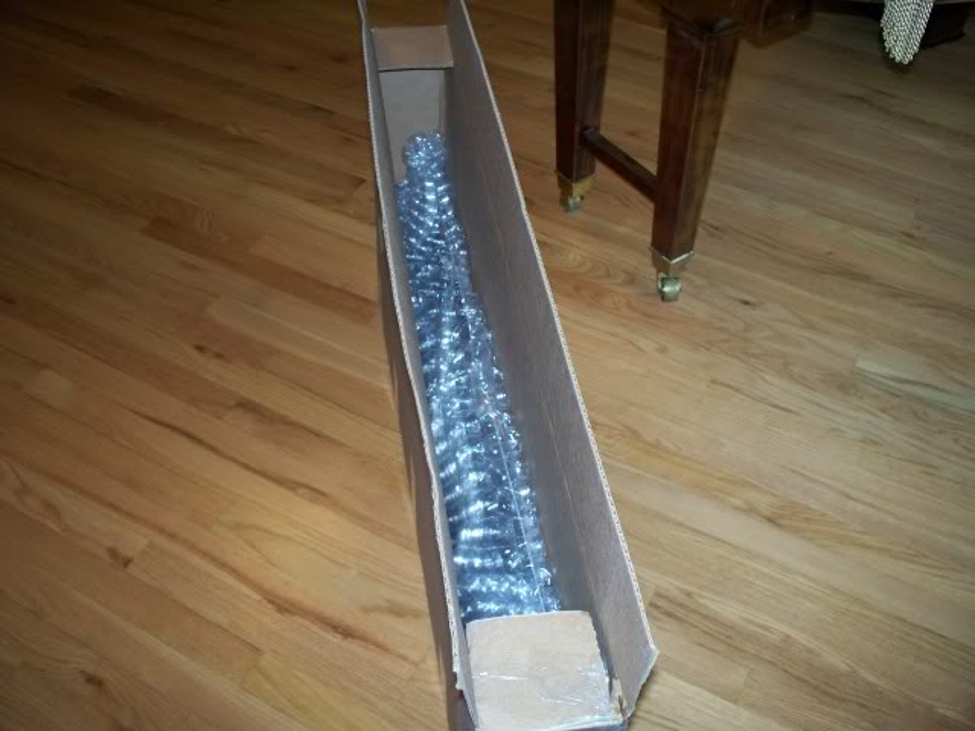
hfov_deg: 51.4
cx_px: 488
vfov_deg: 39.7
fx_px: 1014
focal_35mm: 36
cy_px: 366
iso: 200
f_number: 2.8
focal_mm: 7.5
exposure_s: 1/30
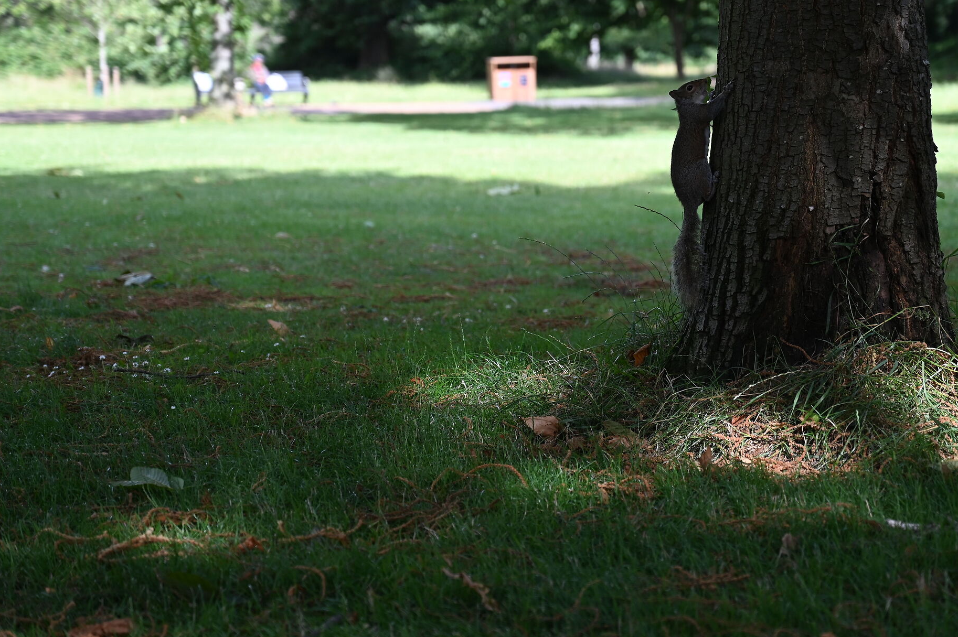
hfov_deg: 22.1
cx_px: 581
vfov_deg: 14.8
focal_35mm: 92
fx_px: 2447
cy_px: 258
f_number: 4
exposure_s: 1/800
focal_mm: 70
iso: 320
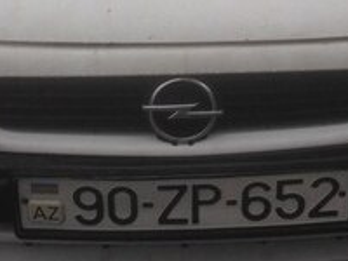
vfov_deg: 13.0
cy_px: -100
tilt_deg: -24.3
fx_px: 1096
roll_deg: -1.8
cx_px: 197
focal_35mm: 109
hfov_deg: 18.0
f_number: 2.4
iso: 50
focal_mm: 4.12
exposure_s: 1/366
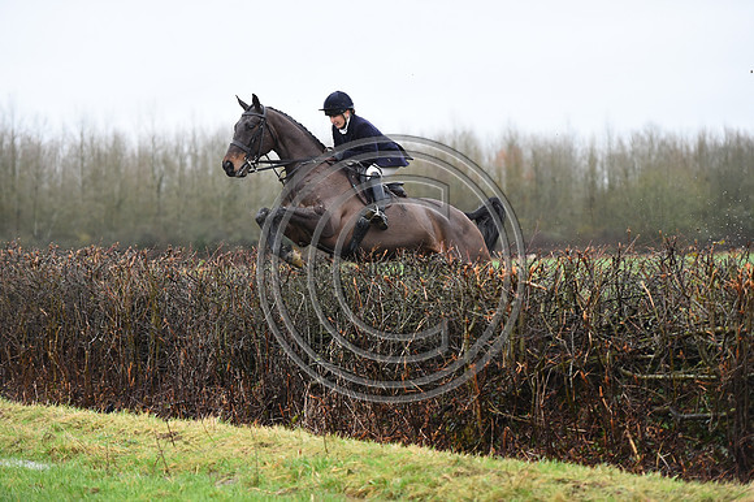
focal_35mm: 116
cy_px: 251
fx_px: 2428
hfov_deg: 17.7
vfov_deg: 11.8
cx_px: 377
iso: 2500
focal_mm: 116
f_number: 3.2
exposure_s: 1/1250
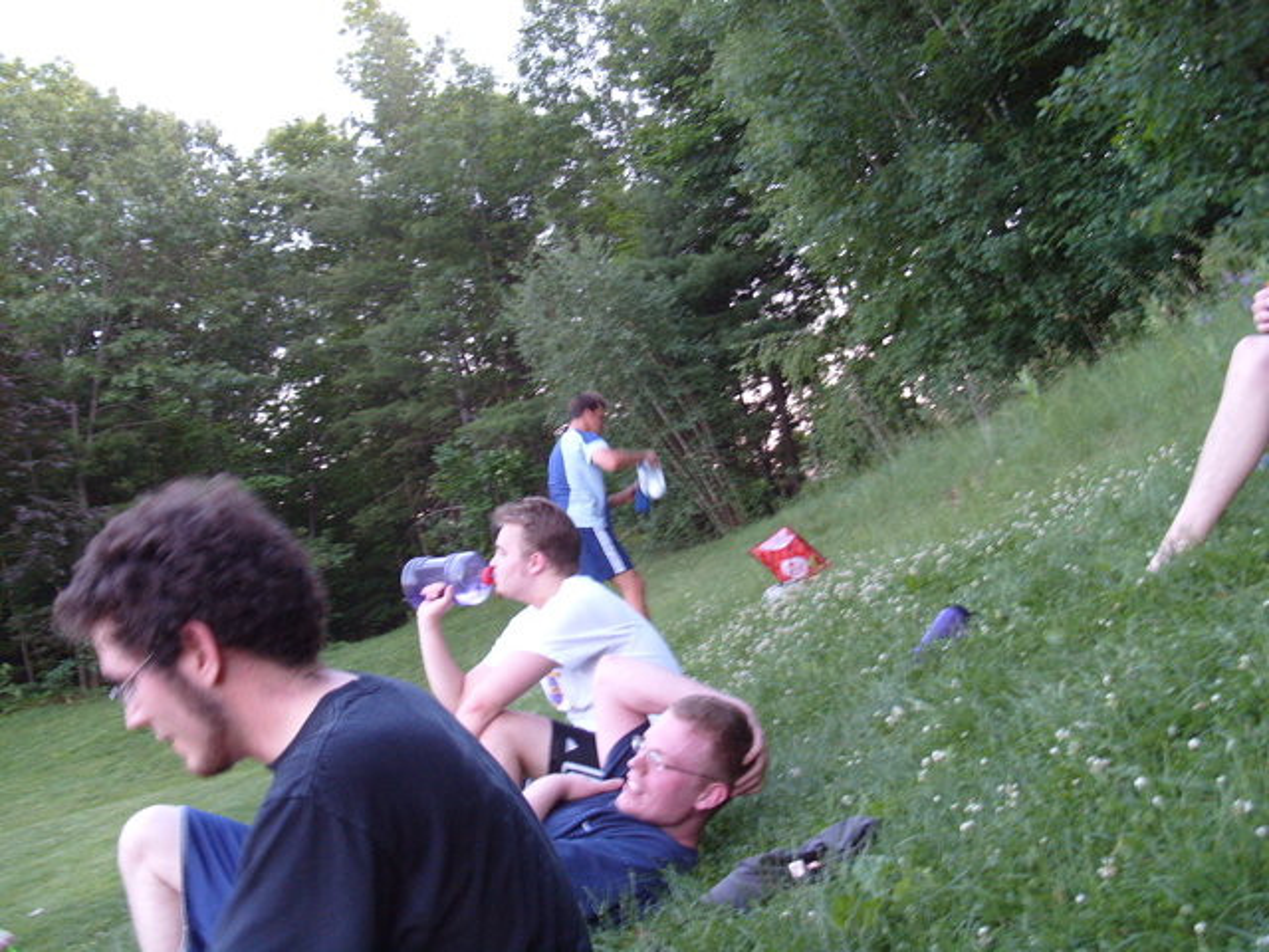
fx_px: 1283
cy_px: 476
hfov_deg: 52.6
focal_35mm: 35
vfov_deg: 40.7
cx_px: 634
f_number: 2.8
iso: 200
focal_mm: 7.8
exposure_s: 1/10
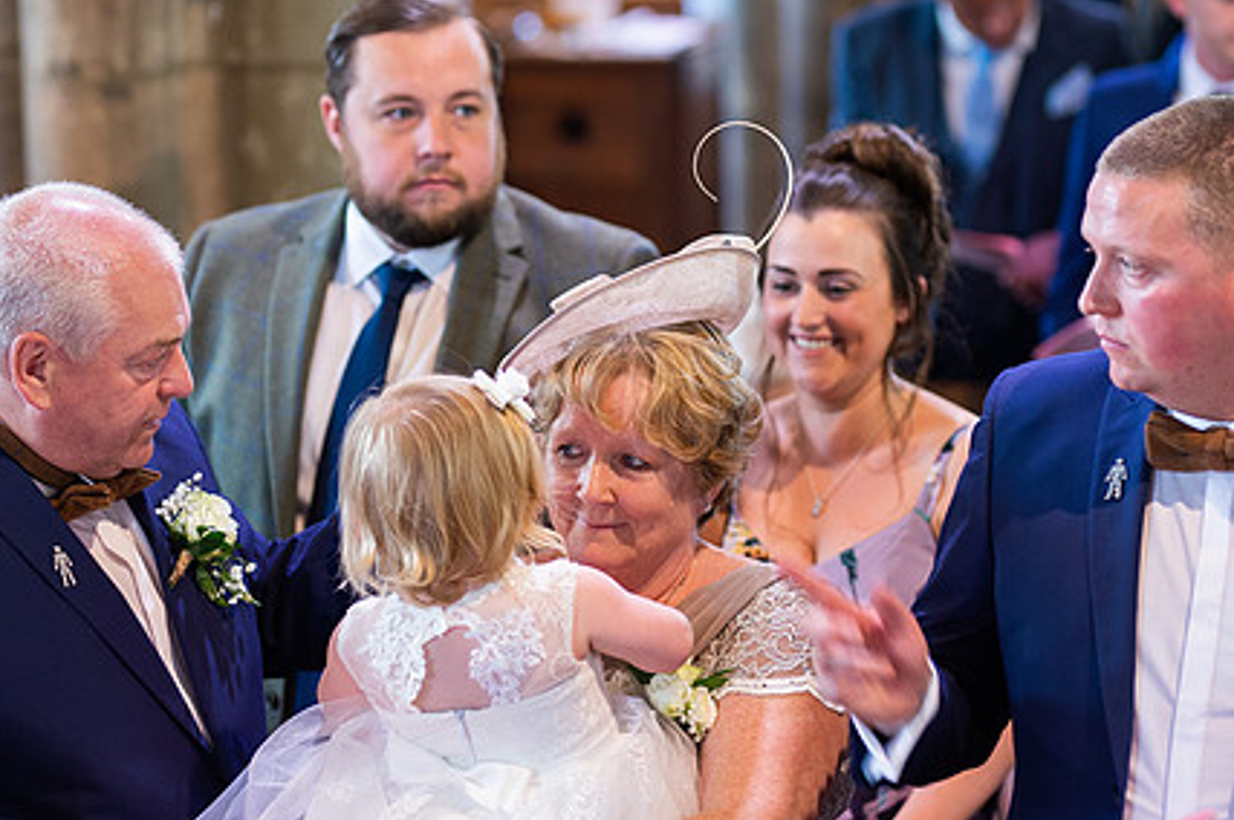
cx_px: 596
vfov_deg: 10.3
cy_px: 496
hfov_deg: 15.4
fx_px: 4555
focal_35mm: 133
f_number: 2
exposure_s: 1/100
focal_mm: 85
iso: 1250
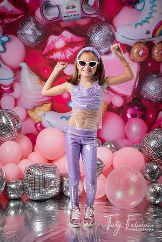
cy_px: 121
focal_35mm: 46
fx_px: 310
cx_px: 81
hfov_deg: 29.2
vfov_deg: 42.7
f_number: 4
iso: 64
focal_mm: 46
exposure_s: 1/250
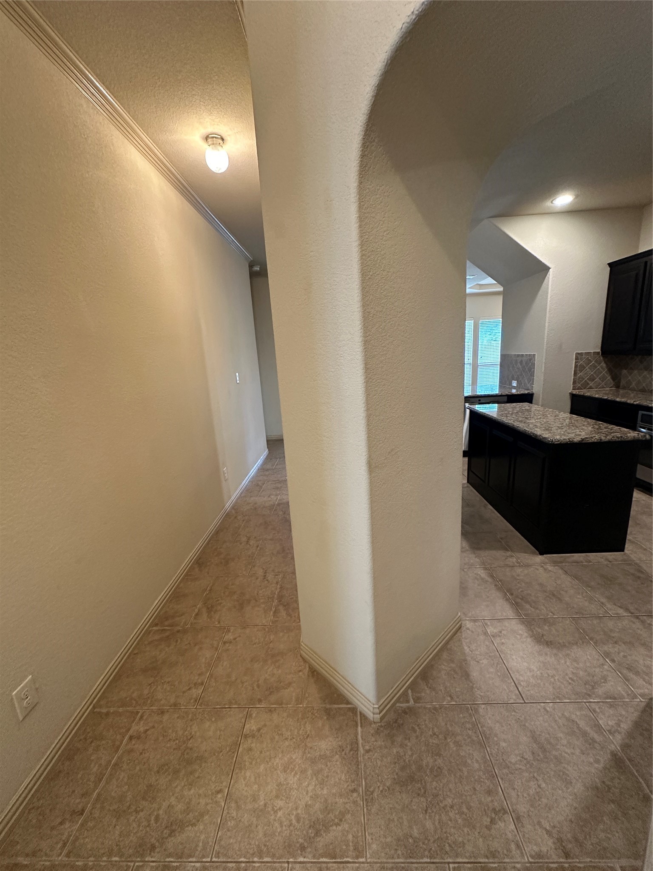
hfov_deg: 85.7
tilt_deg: -13.3
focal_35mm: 14
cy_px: 436
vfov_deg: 102.1
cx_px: 326
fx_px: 352
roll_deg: +2.6
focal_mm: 2.22
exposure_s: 1/60
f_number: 2.2
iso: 400
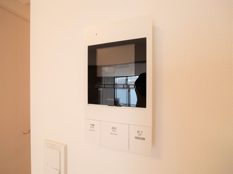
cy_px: 87
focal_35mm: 14
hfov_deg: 102.1
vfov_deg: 85.7
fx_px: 94
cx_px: 116
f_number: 5
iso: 640
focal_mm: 7
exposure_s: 1/60
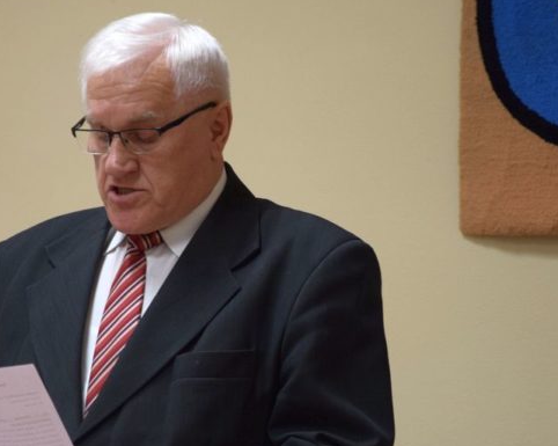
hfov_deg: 8.2
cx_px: 216
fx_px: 3891
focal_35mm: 236
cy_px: 266
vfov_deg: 6.6
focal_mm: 105
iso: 900
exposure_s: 1/60
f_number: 5.6
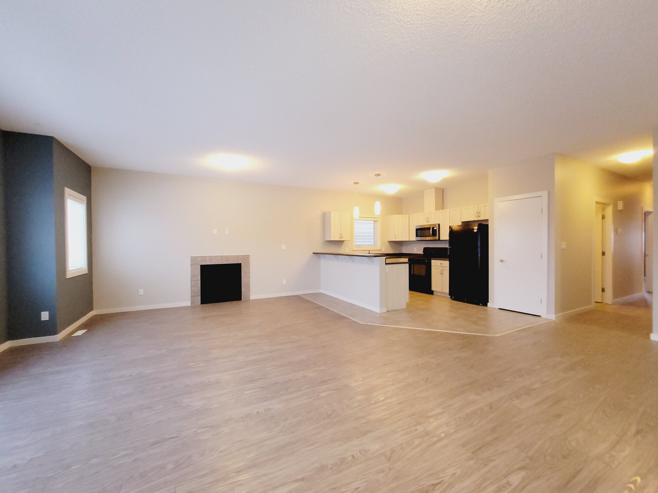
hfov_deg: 106.2
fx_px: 247
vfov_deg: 89.9
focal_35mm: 13
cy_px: 246
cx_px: 329
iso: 320
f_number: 2.2
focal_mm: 2.2
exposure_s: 1/30
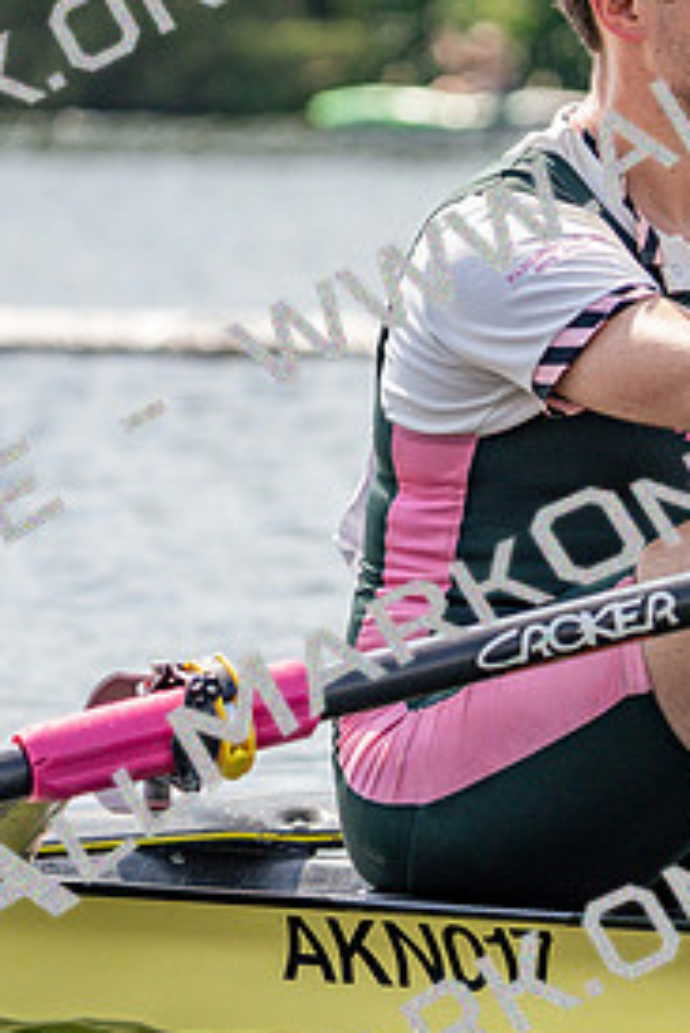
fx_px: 12145
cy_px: 398
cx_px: 694
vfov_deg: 4.9
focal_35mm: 423
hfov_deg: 3.3
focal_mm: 200
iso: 250
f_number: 5.6
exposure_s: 1/1600
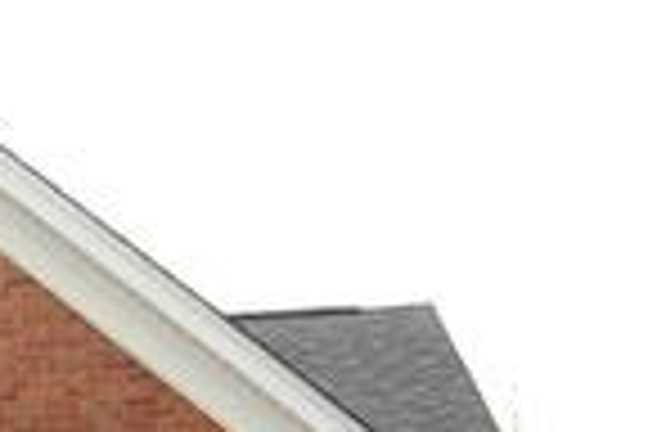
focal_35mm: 153
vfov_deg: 8.8
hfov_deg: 12.0
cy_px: 639
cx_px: -634
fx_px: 2758
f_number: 7.1
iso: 200
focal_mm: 23
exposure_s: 1/500
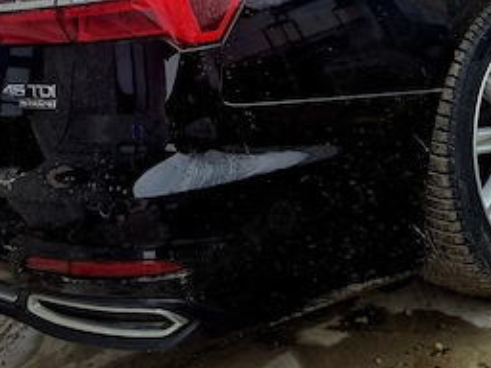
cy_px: 17
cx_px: 309
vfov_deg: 25.9
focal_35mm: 54
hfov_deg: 35.3
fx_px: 766
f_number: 1.8
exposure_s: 1/385
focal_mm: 5.4
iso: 25
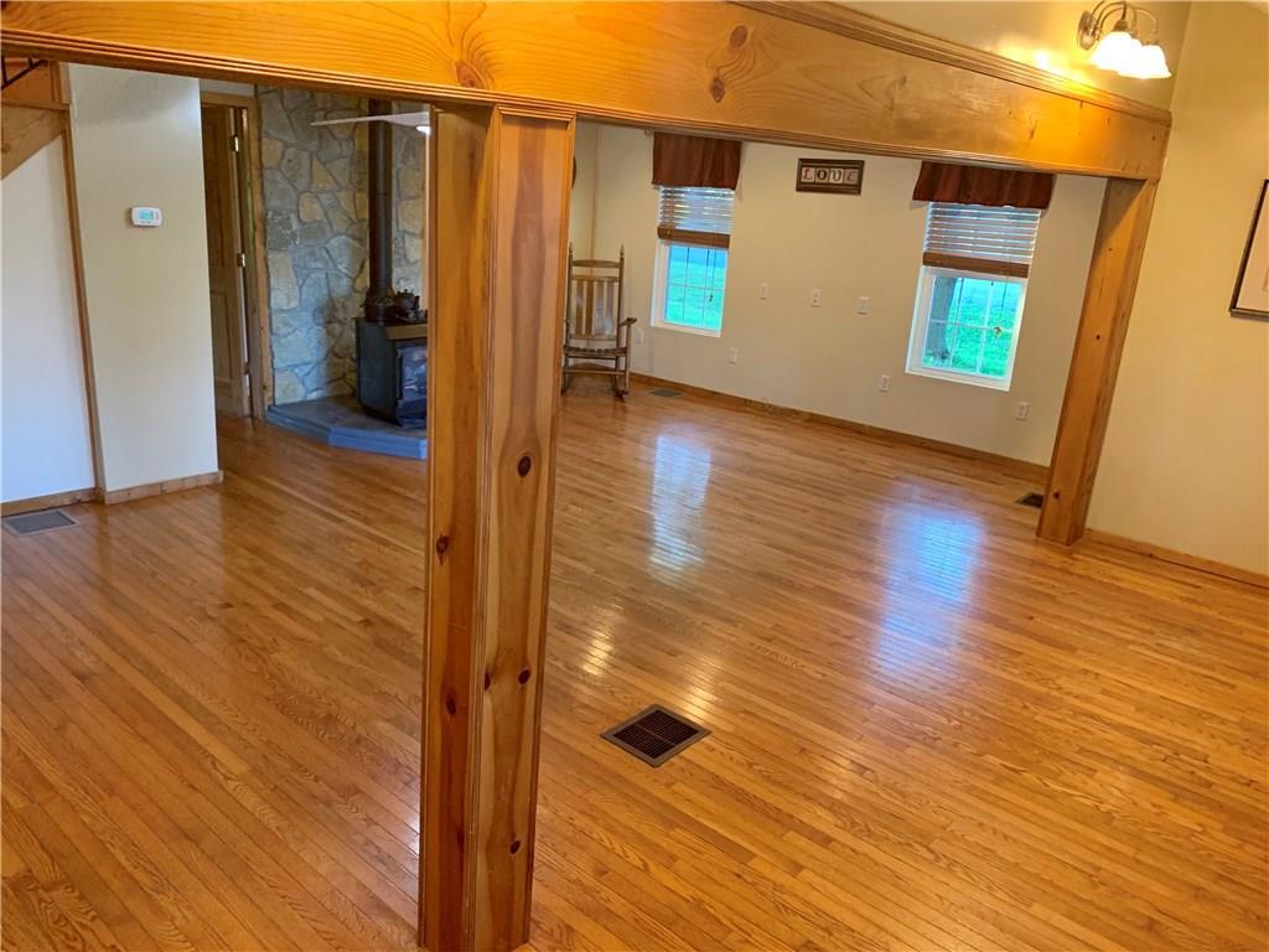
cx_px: 634
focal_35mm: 26
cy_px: 476
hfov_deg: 67.3
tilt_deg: -19.0
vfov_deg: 53.1
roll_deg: -4.3
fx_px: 953
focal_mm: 4.25
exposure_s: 1/60
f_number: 1.8
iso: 250
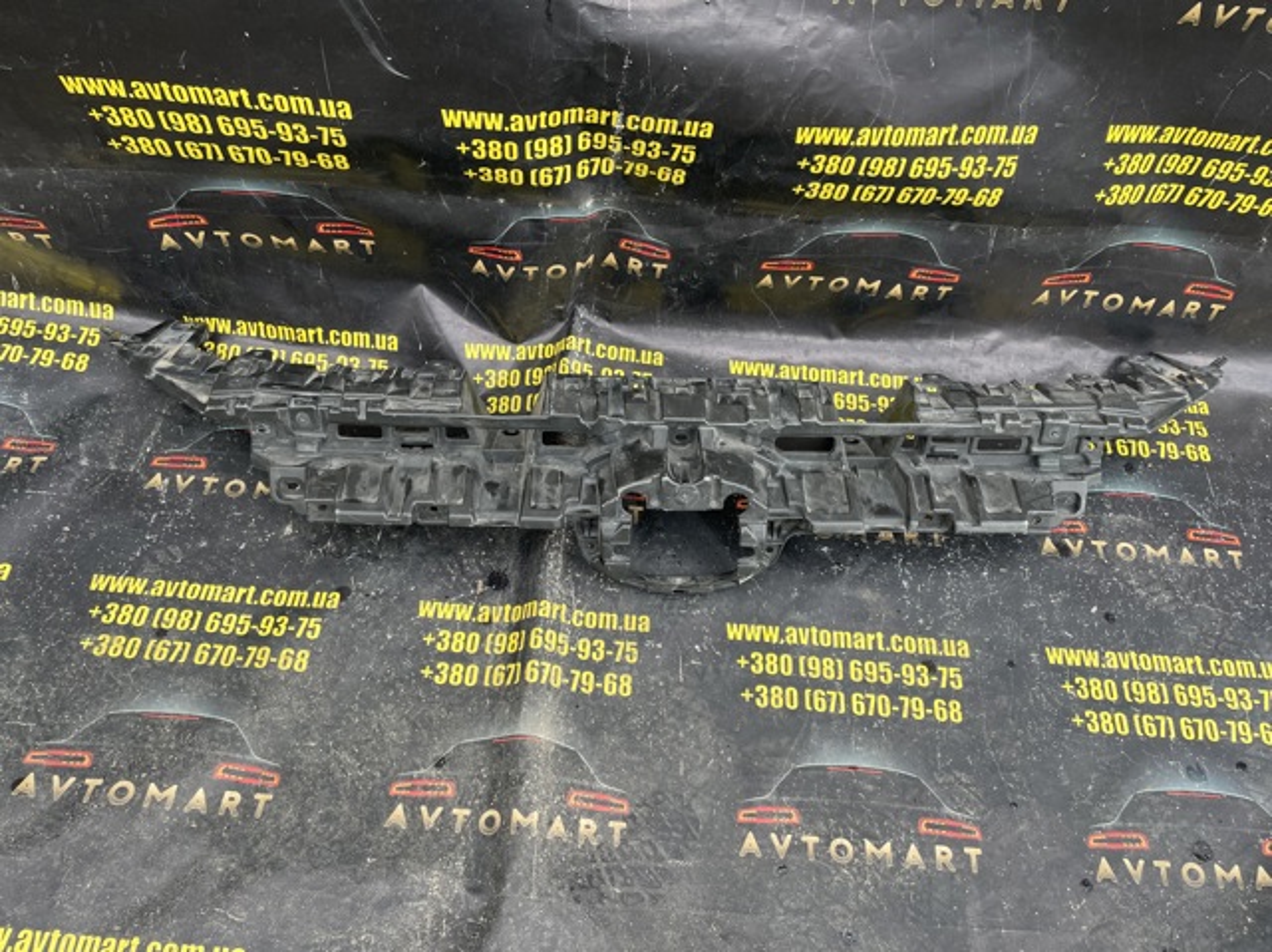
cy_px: 476
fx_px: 955
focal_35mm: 26
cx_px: 636
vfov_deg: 53.0
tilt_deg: -50.5
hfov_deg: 67.3
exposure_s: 1/121
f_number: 1.6
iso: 64
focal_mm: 4.2
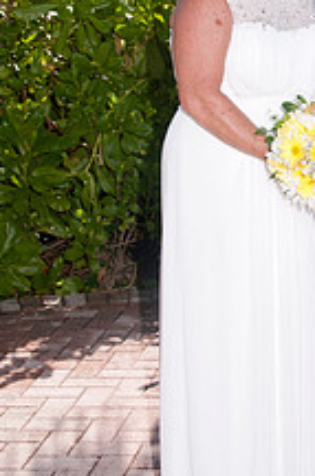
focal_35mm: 97
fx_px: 1279
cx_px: 312
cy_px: 154
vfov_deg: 21.0
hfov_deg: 13.8
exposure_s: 1/250
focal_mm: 31
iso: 100
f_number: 11
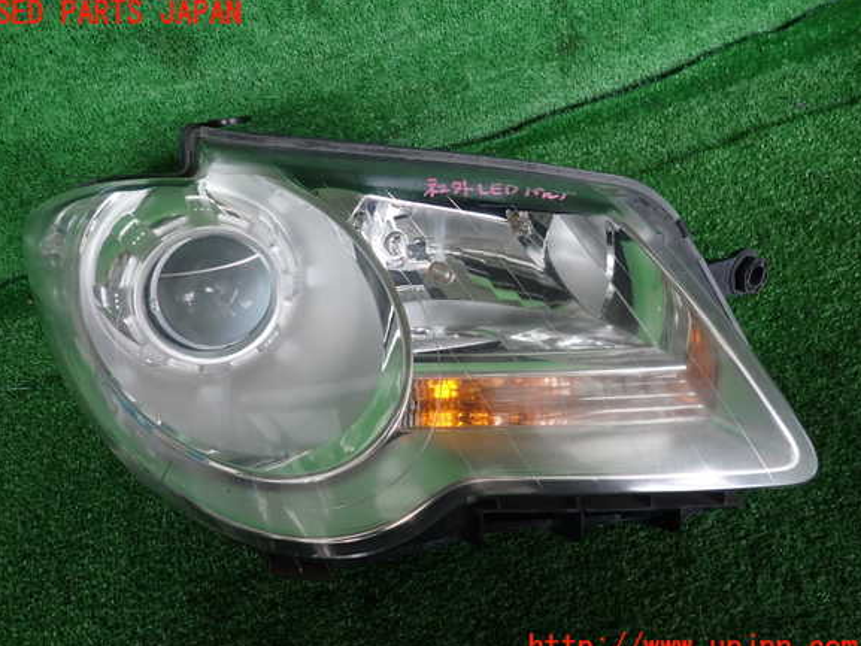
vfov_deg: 53.1
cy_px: 331
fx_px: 647
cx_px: 418
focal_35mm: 26
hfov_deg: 67.3
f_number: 2
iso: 200
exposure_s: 1/40
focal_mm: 4.5
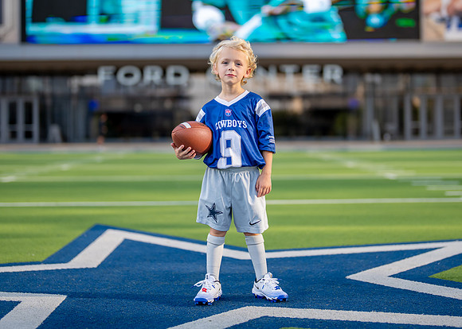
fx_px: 910
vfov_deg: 20.5
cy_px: 125
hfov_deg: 28.5
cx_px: 241
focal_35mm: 69
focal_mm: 50
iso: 125
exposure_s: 1/4000
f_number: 1.2
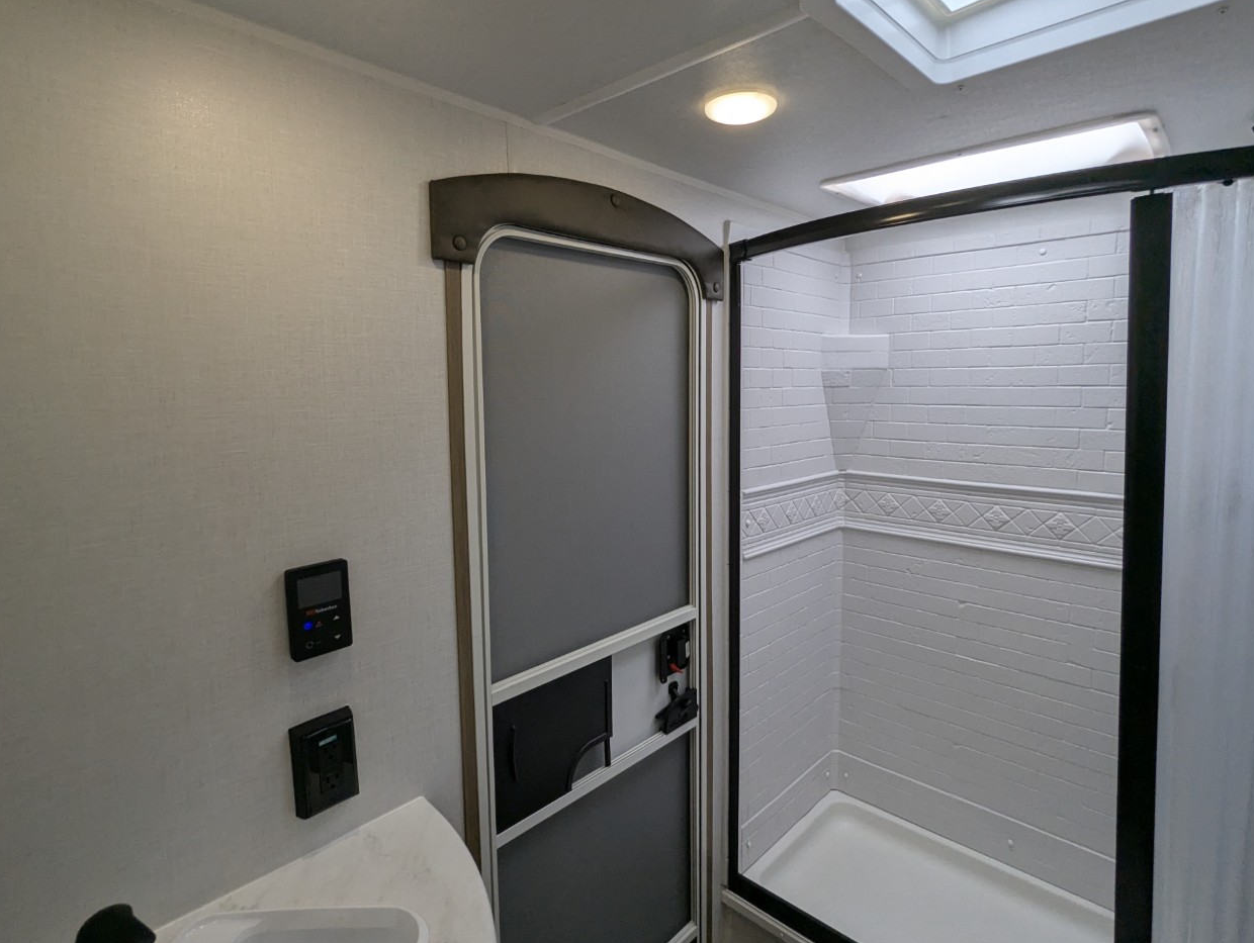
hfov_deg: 87.7
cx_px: 613
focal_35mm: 18
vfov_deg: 71.6
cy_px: 441
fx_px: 653
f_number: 2.2
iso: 103
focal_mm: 2.35
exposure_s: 1/283
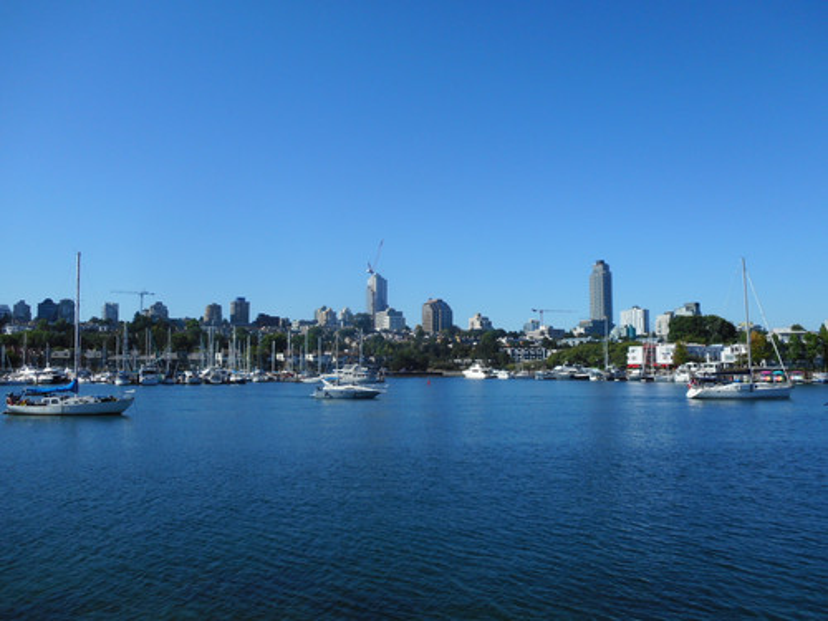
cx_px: 414
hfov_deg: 61.7
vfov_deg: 48.2
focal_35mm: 29
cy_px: 310
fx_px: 694
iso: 80
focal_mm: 5.2
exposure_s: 1/800
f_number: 4
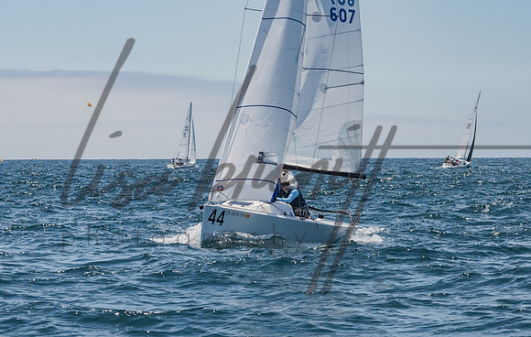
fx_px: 2477
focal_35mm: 170
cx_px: 208
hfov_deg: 12.2
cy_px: 215
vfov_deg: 7.8
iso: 640
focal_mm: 92
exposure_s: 1/1250
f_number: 14
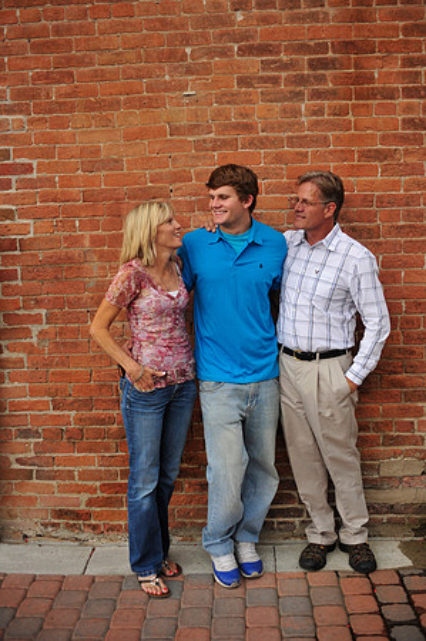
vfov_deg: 54.5
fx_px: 623
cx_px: 213
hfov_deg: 37.8
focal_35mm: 35
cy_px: 320
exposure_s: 1/400
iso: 1000
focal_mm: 35
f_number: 4.5
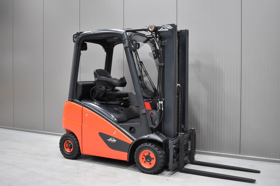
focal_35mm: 38
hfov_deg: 51.3
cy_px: 93
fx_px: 292
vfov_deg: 35.5
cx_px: 140
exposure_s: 1/40
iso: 1250
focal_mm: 25
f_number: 4.5
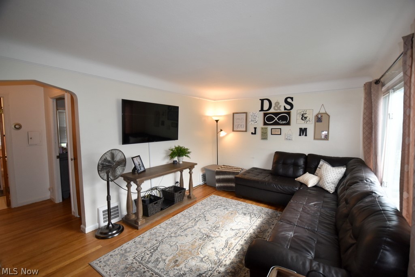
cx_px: 208
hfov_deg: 100.4
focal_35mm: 15
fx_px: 173
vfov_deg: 77.3
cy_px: 138
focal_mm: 10
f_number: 3.5
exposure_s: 1/160
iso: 400
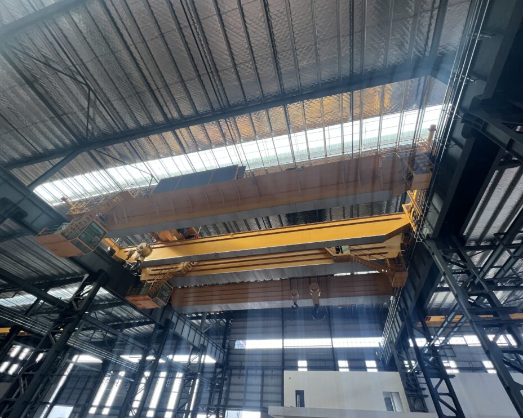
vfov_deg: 88.0
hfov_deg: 100.7
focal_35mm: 14
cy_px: 212
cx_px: 265
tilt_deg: +45.1
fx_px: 217
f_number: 1.8
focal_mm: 1.57
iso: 50
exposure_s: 1/99
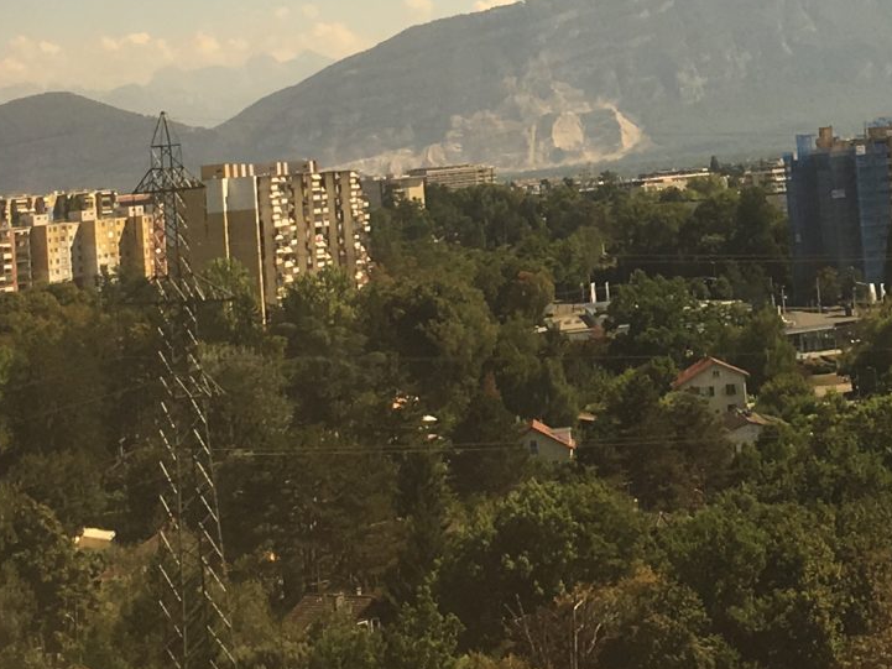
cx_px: 896
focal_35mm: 103
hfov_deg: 18.6
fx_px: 2655
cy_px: -90
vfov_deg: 14.0
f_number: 2.2
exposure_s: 1/864
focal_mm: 4.15
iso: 25
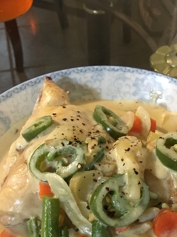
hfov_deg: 29.0
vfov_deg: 37.5
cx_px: 110
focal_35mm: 50
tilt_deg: -52.2
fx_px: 341
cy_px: 170
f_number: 2.2
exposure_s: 1/15
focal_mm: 4.15
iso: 250
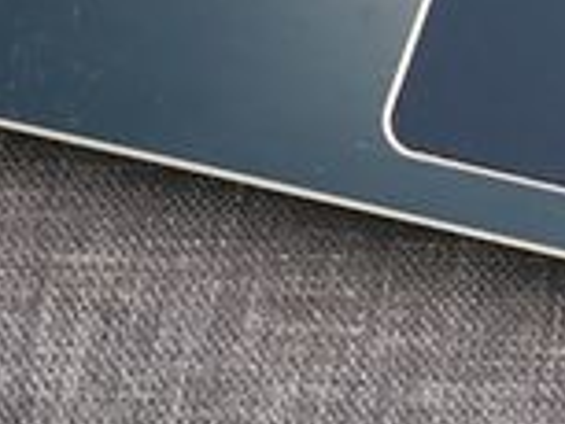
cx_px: 1004
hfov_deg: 12.1
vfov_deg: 8.6
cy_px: -726
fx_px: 2450
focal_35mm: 150
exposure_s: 1/40
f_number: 1.8
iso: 640
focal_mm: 6.4
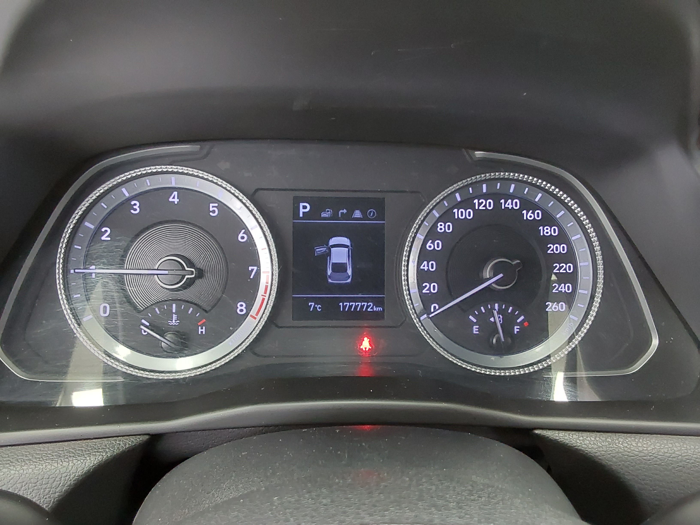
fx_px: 566
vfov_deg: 49.7
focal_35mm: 28
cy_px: 262
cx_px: 350
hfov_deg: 63.4
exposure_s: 1/24
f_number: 1.9
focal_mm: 2.91
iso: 400
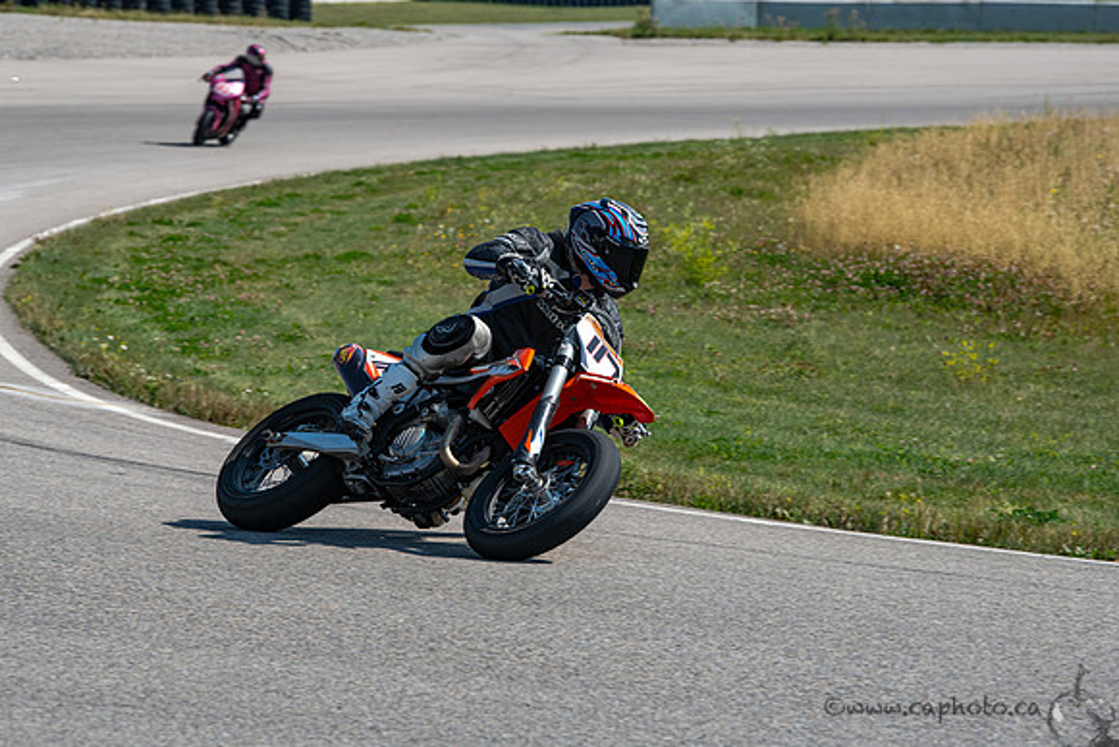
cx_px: 560
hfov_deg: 10.3
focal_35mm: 200
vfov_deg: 6.9
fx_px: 6218
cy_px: 374
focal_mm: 200
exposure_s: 1/800
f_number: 9
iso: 200
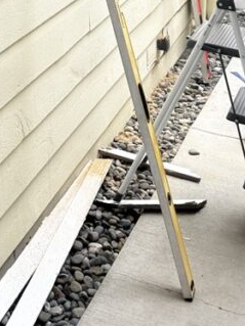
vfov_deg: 23.8
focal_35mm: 77
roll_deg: -1.6
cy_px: -29
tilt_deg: -12.1
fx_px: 727
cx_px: 6
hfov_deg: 18.7
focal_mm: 6.86
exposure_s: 1/552
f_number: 1.78
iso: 80
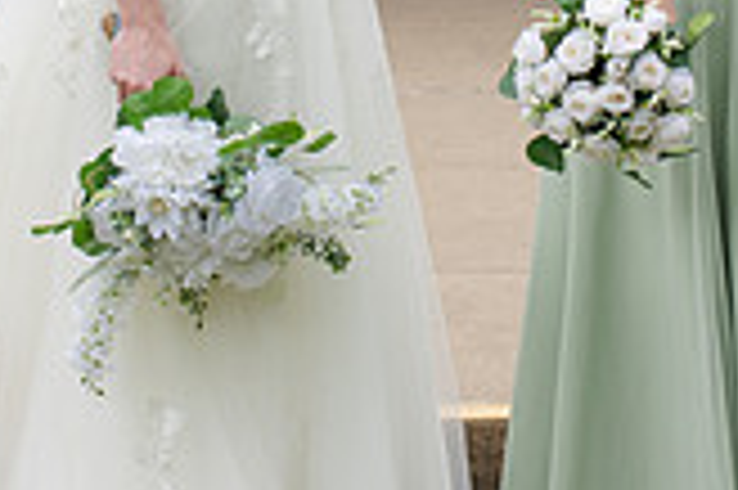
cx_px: 370
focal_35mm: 164
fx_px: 3359
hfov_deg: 12.5
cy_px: -74
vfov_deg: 8.3
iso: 110
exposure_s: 1/320
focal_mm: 35
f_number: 3.5
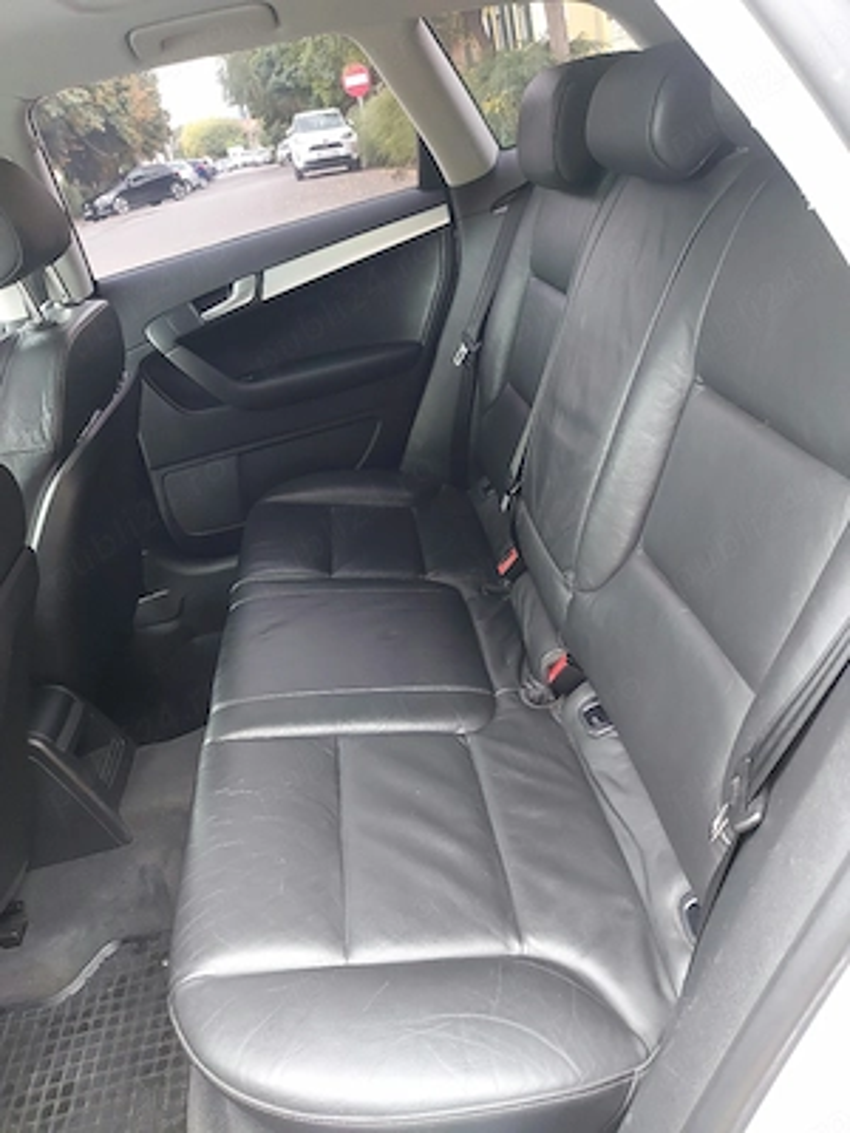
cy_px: 566
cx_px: 425
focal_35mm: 24
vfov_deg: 71.6
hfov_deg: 56.8
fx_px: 786
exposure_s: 1/25
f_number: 1.8
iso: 320
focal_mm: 5.23
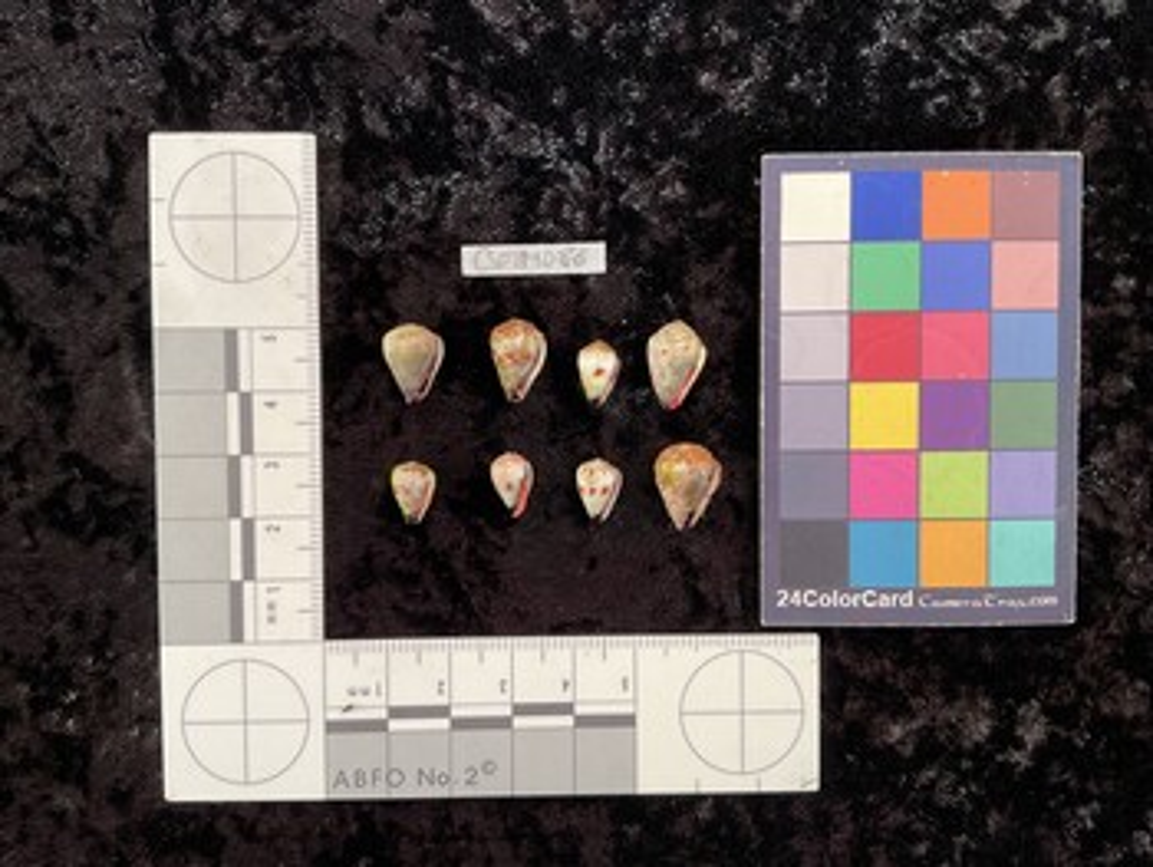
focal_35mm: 29
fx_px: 967
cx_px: 576
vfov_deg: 48.3
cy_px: 434
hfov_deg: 61.6
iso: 40
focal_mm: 3
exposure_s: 1/50
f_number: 1.8
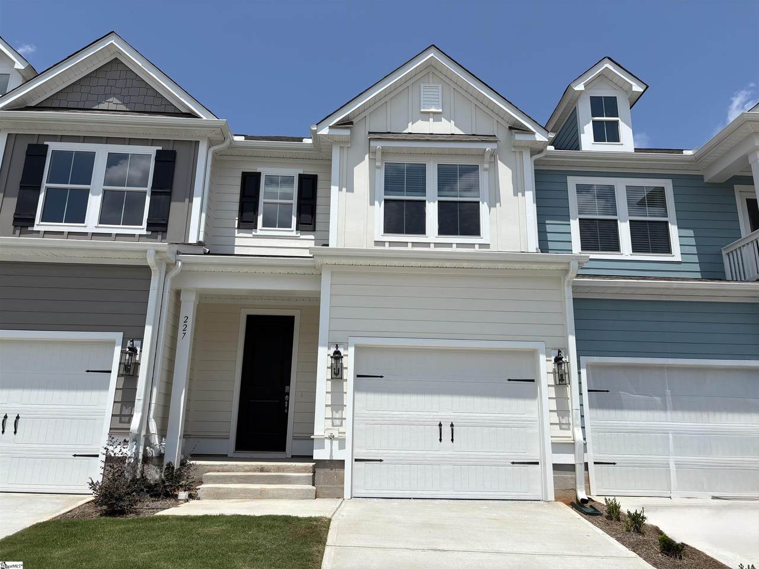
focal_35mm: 26
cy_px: 284
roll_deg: -1.1
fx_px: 570
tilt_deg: +16.5
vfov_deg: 53.1
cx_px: 380
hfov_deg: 67.3
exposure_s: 1/5814
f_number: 1.6
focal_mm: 5.96
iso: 50
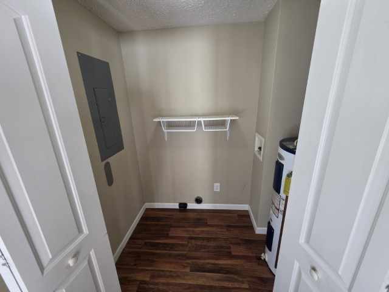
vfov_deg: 89.9
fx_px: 146
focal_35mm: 13
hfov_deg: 106.2
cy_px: 146
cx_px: 194
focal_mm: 2.2
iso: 160
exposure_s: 1/120
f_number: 1.9
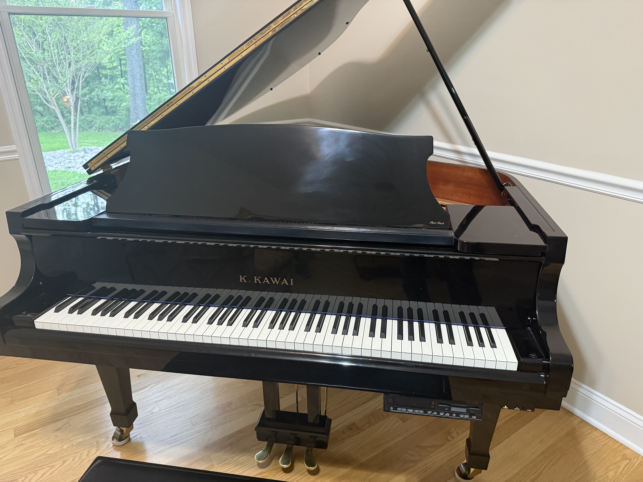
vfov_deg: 56.8
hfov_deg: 71.6
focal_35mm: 24
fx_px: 446
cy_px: 241
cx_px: 322
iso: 640
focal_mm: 6.76
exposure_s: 1/60
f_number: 1.78
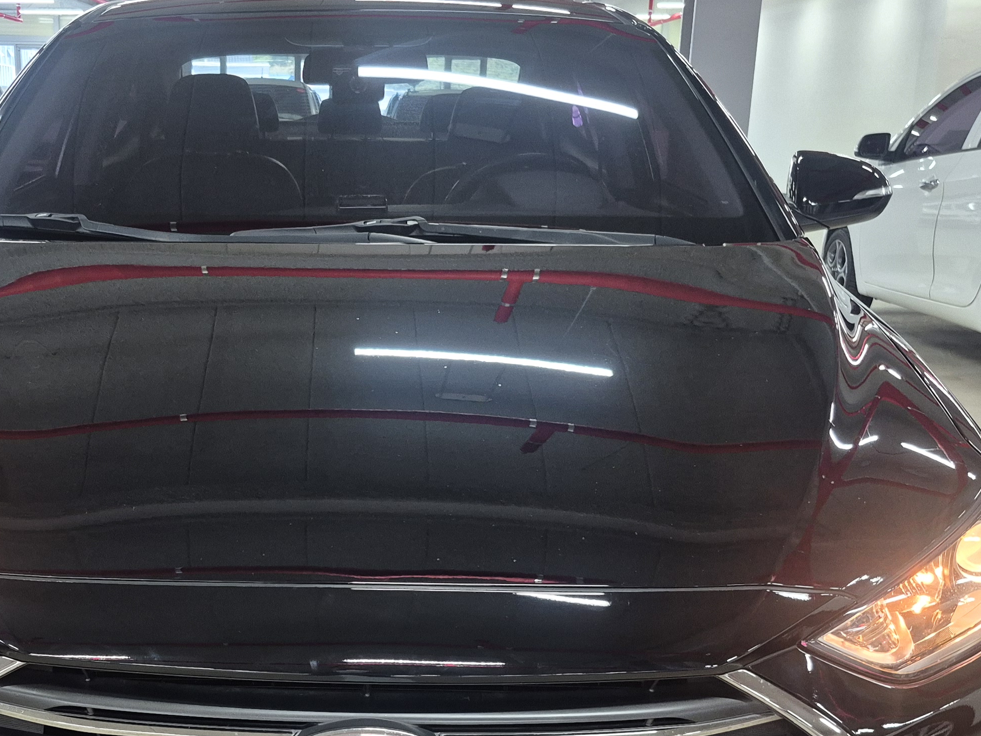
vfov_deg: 30.3
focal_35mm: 47
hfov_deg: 39.7
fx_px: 1332
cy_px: 563
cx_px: 292
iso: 200
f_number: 1.8
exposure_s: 1/120
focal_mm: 5.4
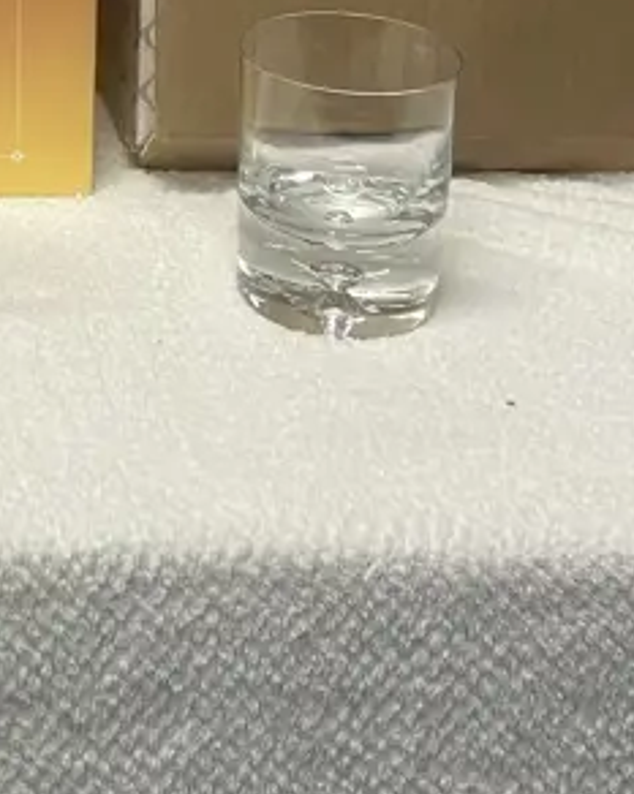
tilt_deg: -13.6
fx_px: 2255
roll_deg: +0.3
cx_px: -188
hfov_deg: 15.3
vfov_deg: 18.8
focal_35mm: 96
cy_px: -185
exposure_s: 1/50
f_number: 1.8
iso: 50
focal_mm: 3.99
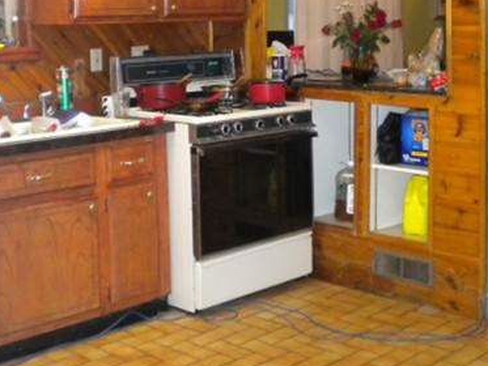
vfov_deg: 23.9
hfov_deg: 32.2
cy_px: 58
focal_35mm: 60
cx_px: 224
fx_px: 846
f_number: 3.1
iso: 441
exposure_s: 1/30
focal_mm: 6.3
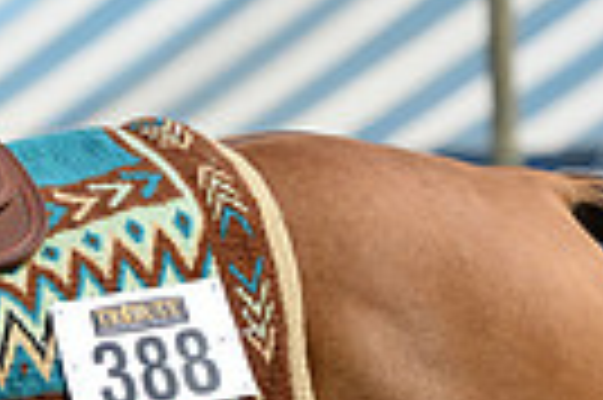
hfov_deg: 2.4
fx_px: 14521
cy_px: 187
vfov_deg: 1.6
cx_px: -626
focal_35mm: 868
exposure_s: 1/800
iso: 320
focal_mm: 200
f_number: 7.1
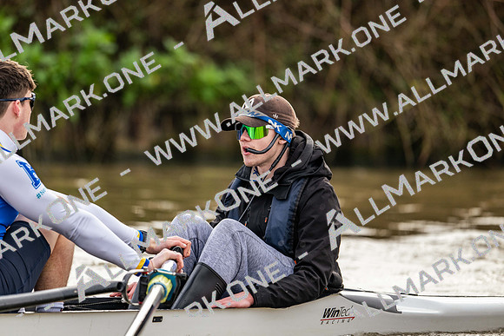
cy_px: 168
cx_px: 252
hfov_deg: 5.2
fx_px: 5601
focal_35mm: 400
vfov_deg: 3.4
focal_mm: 400
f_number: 4.5
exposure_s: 1/1600
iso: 640
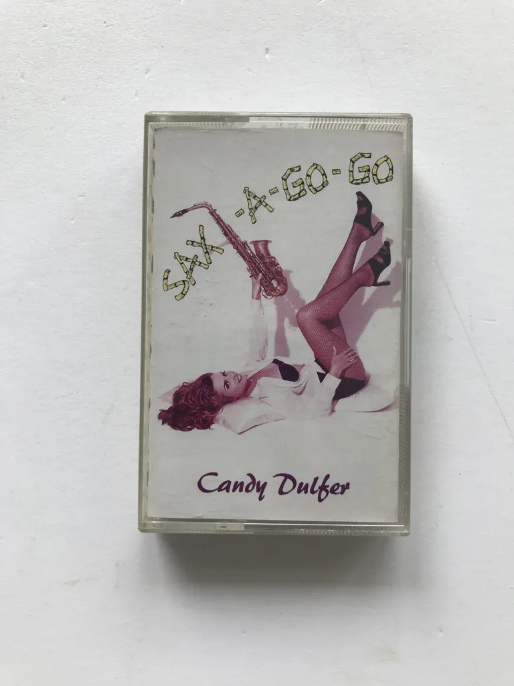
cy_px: 343
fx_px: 554
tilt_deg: -88.6
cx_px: 257
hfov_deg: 49.7
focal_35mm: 28
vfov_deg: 63.4
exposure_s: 1/121
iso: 20
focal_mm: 3.99
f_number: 1.8
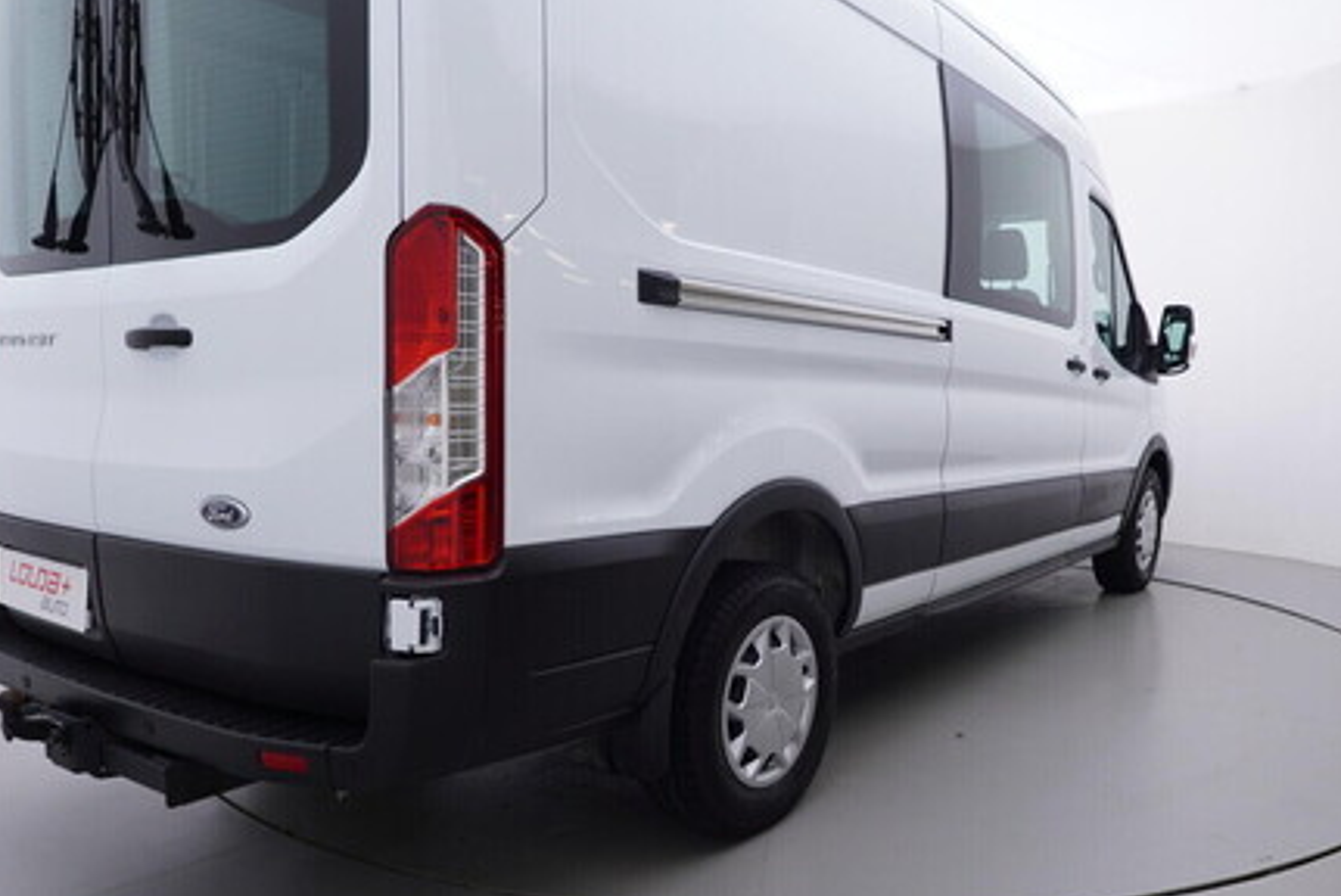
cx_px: 770
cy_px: 537
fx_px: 1067
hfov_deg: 64.0
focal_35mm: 29
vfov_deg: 45.3
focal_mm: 15
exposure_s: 1/80
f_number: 5
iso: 200
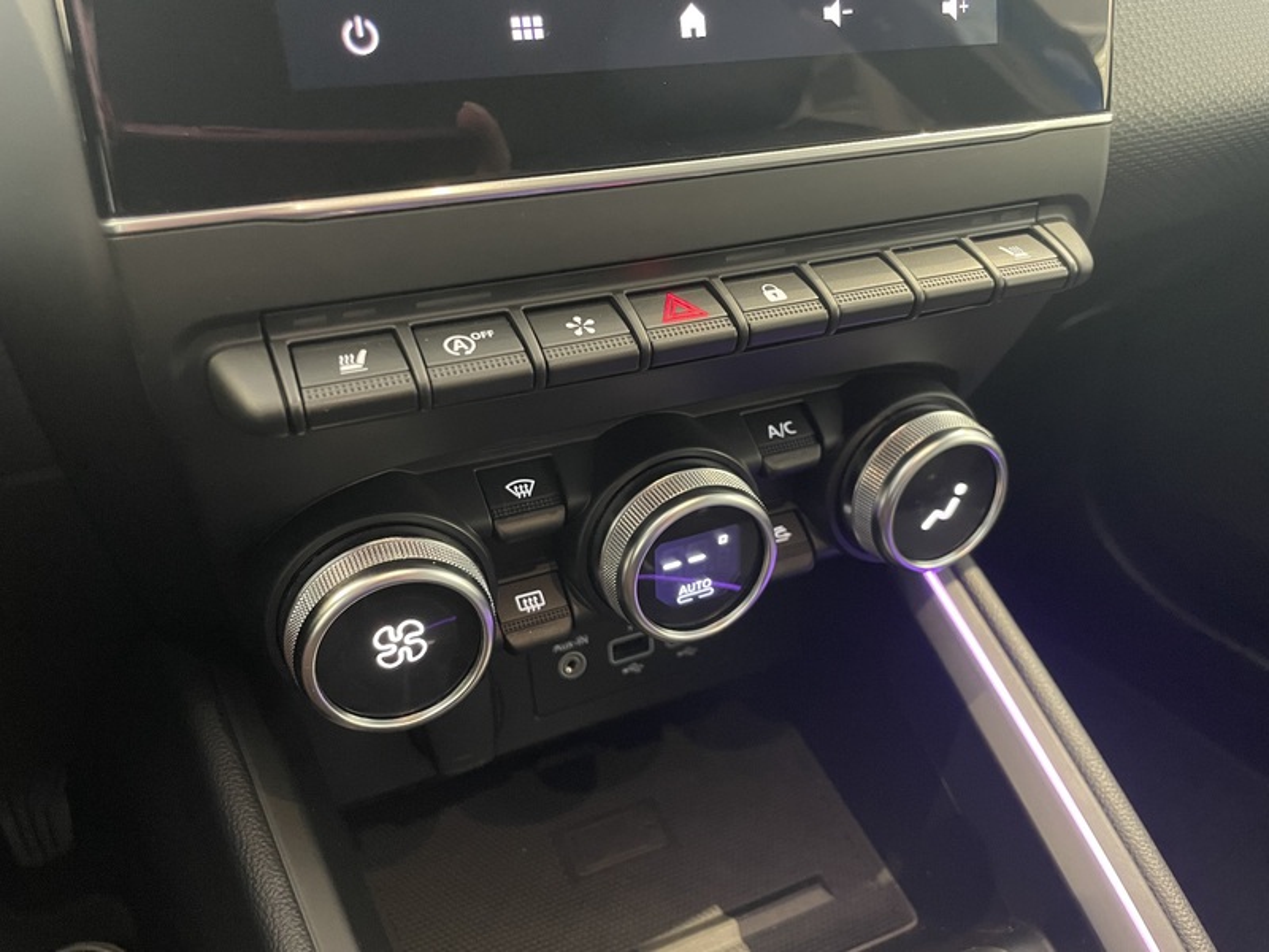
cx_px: 634
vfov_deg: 53.1
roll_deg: -2.5
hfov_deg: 67.3
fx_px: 953
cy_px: 476
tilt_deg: -34.1
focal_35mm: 26
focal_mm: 4.2
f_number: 1.6
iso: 640
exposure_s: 1/25
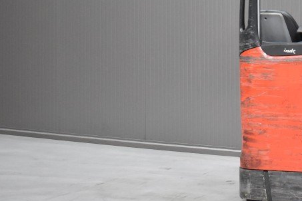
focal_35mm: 91
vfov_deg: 14.6
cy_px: -26
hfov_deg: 20.7
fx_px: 766
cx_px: 373
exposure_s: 1/60
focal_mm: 23
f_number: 3.8
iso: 1600
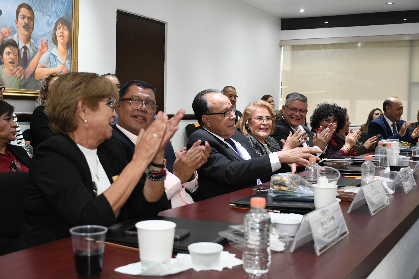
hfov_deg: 43.6
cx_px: 210
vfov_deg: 29.9
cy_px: 140
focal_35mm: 45
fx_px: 524
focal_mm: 30
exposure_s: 1/100
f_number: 4
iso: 2000
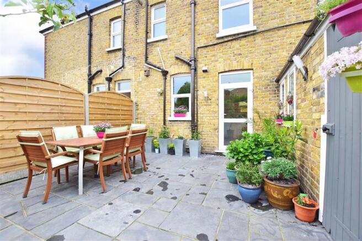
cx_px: 181
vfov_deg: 77.3
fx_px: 151
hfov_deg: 100.4
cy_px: 120
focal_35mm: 15
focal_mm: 10
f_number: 7.1
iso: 200
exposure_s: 1/200
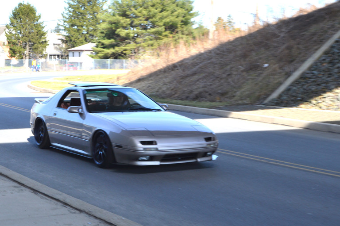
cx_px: 128
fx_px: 717
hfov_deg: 26.6
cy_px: 125
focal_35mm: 76
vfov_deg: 17.9
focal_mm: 38
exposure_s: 1/80
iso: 100
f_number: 10
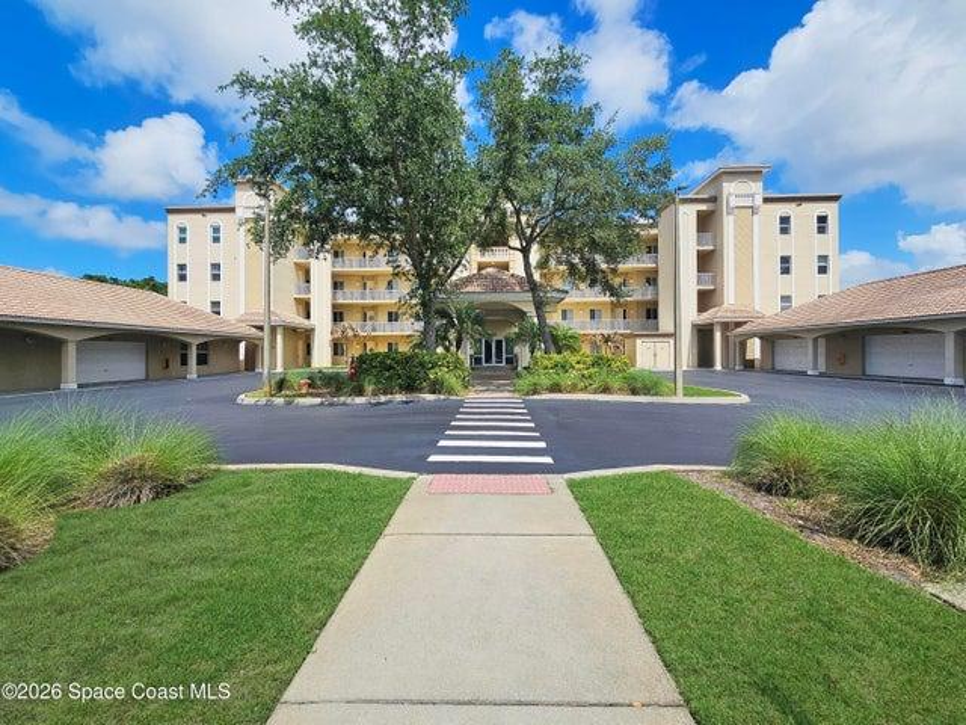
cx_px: 483
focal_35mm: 13
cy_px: 362
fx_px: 363
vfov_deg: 89.9
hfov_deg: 106.2
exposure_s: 1/3143
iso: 50
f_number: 2.2
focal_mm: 2.2
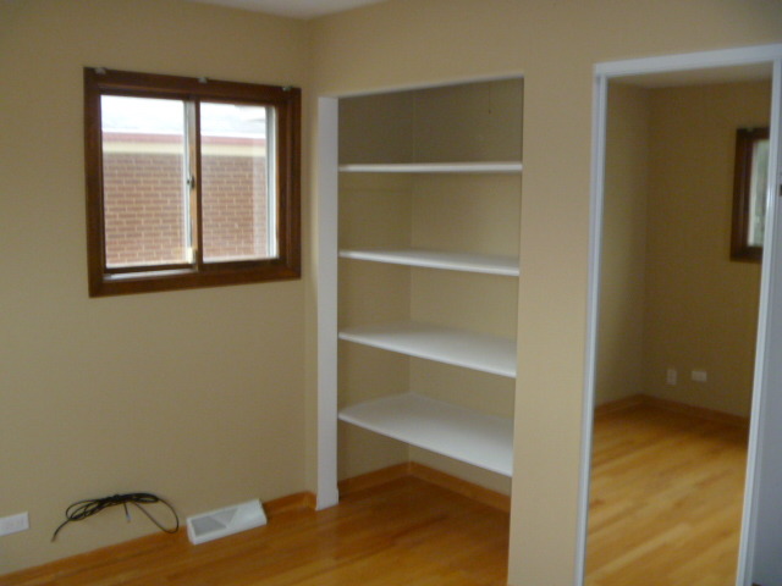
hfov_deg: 52.6
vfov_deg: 40.7
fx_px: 791
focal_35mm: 35
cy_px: 293
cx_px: 391
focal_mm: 6.3
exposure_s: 1/30
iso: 250
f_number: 3.5
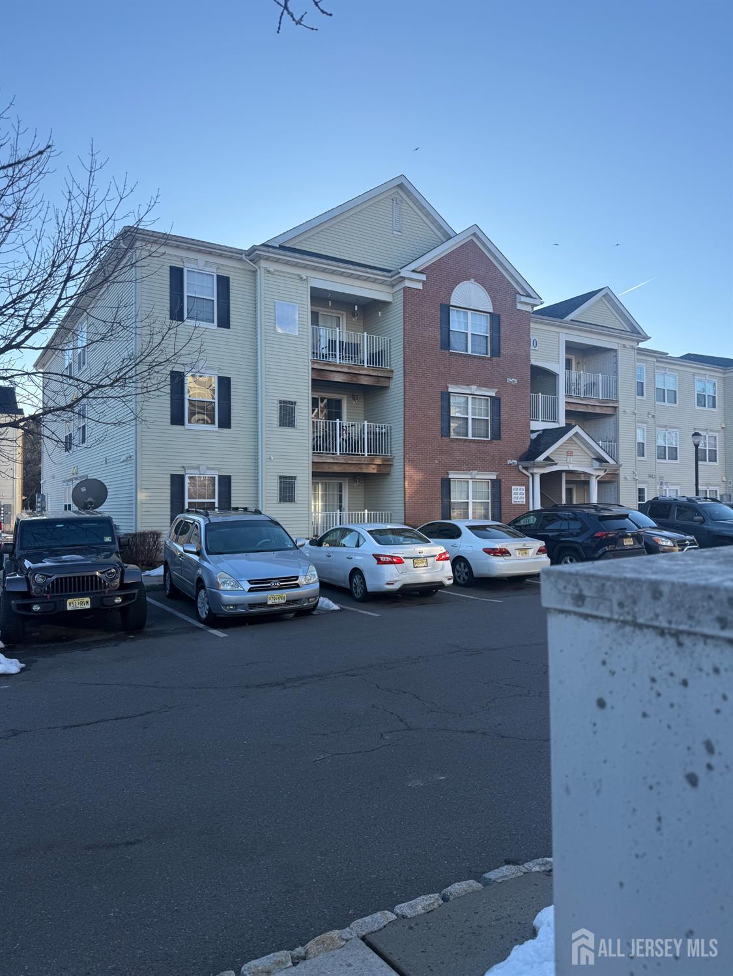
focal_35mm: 24
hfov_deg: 56.8
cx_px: 366
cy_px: 488
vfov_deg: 71.6
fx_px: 677
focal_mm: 6.76
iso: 80
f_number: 1.78
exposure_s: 1/1689
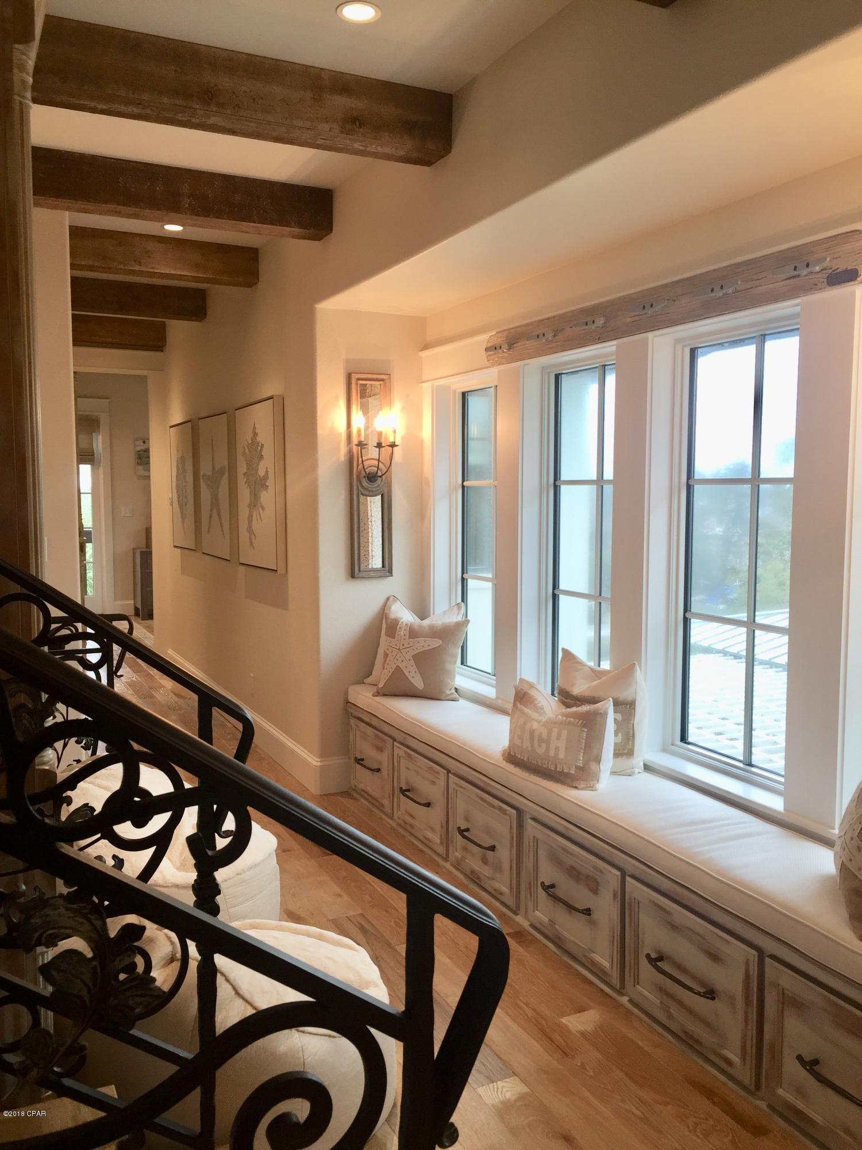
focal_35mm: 29
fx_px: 963
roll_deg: -0.6
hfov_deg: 48.2
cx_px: 431
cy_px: 575
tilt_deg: -3.8
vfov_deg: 61.7
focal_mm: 4.15
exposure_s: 1/40
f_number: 2.2
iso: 32
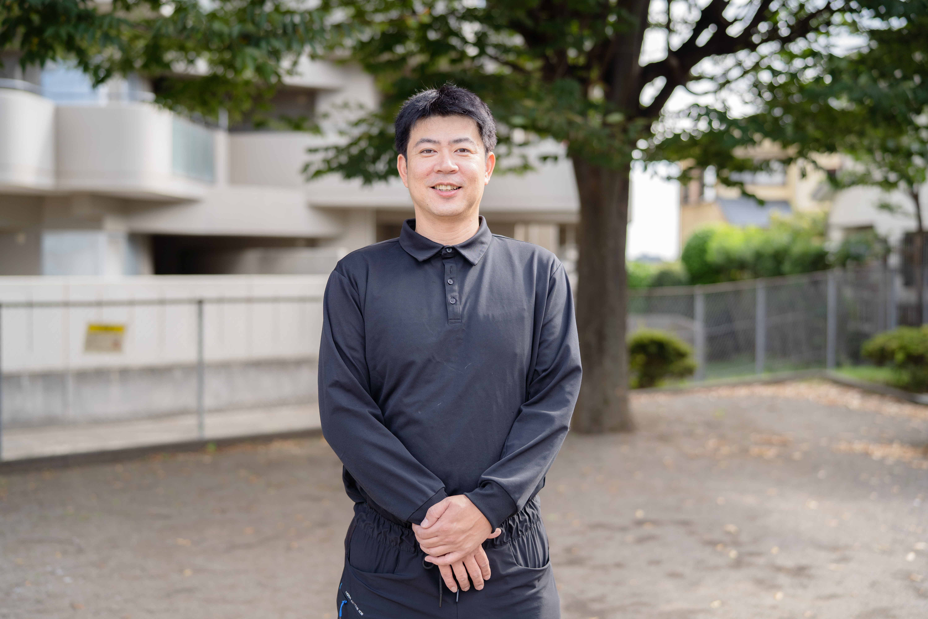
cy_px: 310
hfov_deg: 39.6
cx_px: 464
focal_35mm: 50
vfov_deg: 27.0
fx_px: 1289
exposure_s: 1/400
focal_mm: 50
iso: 100
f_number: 2
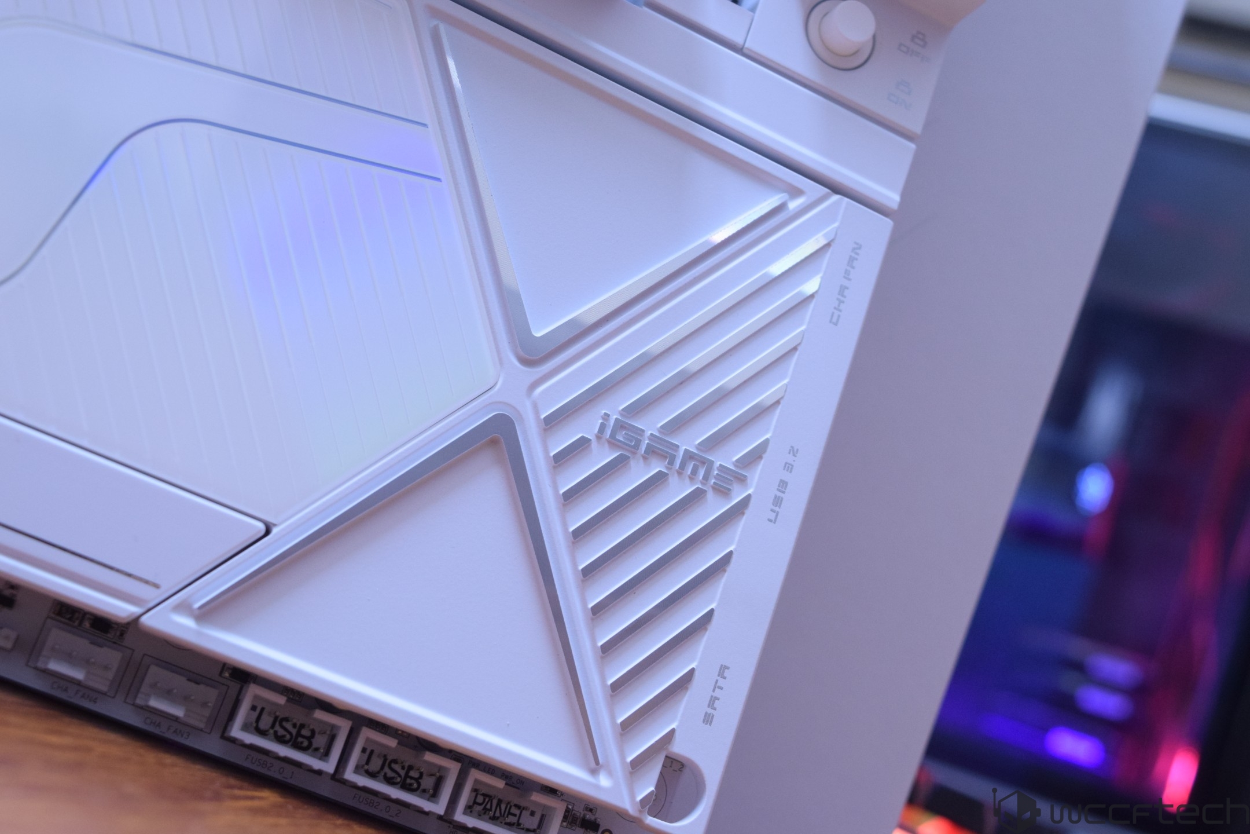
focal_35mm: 54
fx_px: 1875
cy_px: 417
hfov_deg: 36.9
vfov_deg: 25.1
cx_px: 625
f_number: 9
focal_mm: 36
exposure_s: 1/10
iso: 1600
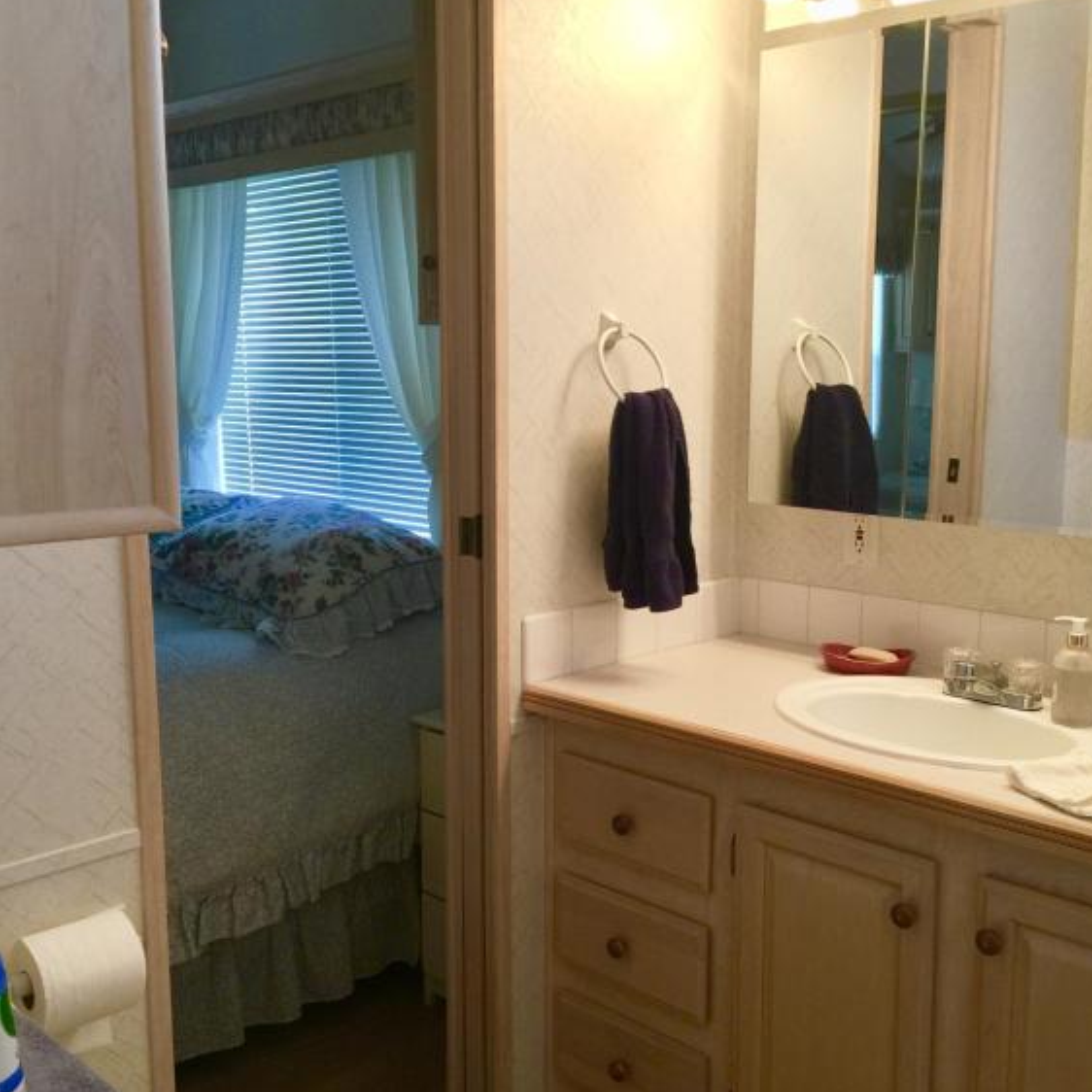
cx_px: 558
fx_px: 1249
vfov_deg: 47.2
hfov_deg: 47.2
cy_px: 569
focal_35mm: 35
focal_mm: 4.15
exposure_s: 1/15
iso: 40
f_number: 2.2
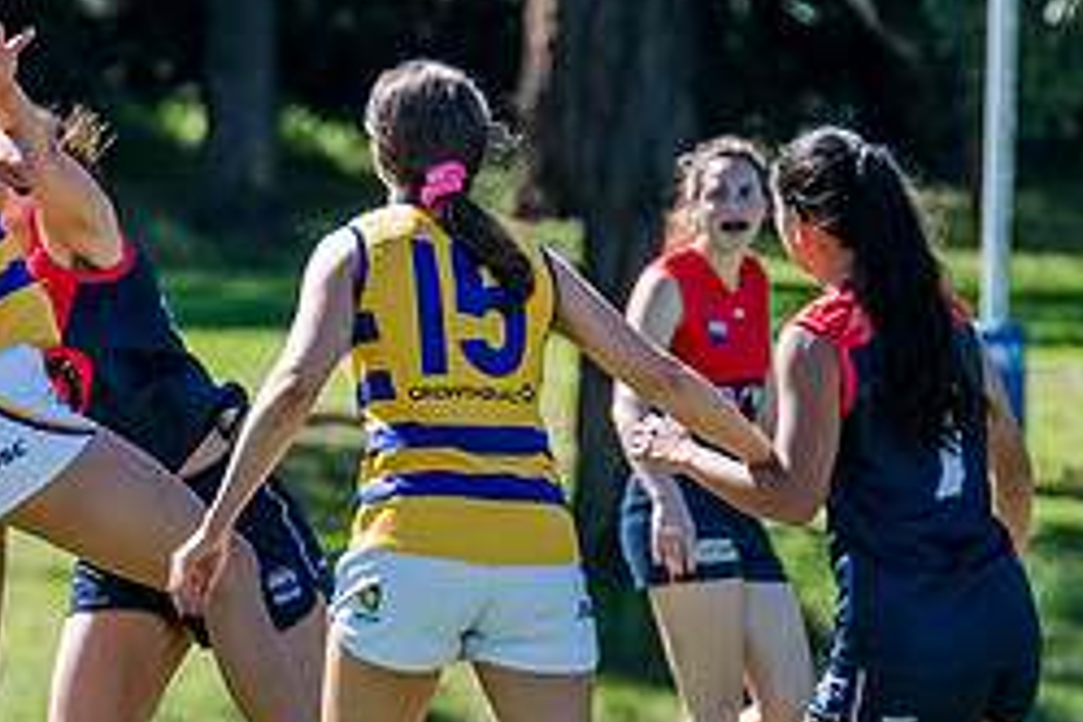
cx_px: 128
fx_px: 35826
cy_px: 320
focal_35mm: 1191
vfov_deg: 1.2
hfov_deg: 1.7
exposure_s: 1/1600
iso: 800
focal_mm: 330
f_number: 6.3
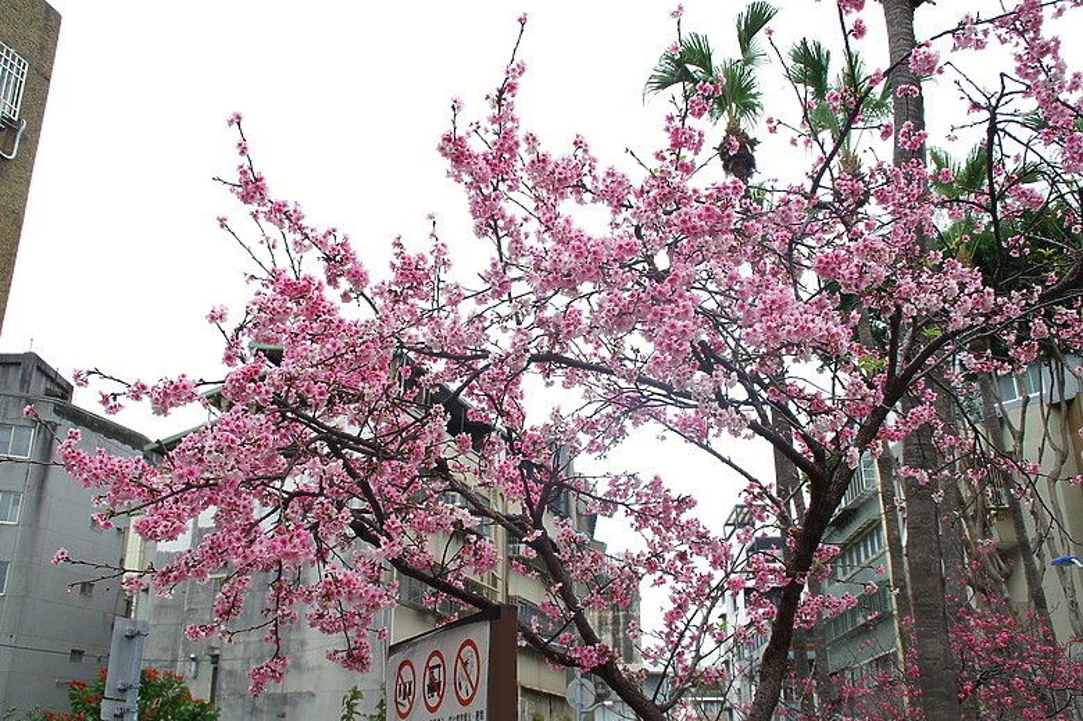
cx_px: 542
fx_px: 1082
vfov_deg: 36.8
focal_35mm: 36
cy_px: 360
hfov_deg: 53.2
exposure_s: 1/250
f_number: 6.3
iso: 100
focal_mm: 24
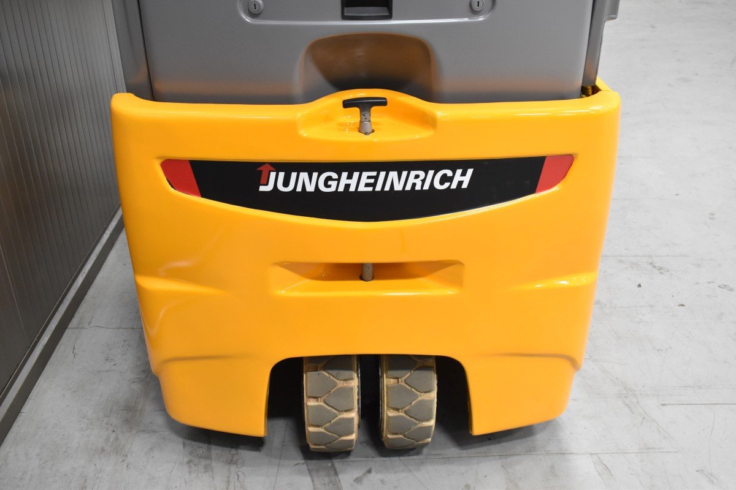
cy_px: 245
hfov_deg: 53.1
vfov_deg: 36.9
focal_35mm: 36
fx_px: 736
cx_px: 368
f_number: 5
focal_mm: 24
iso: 1600
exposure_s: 1/40
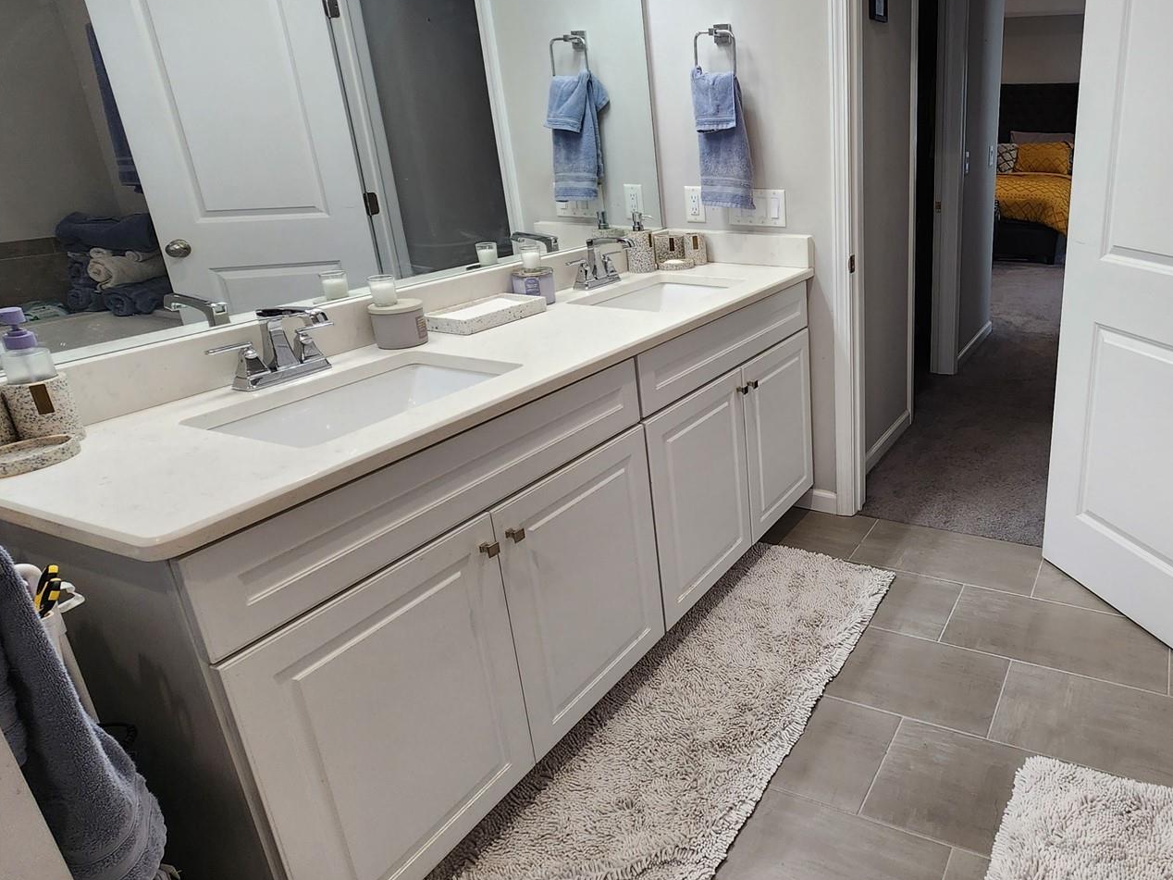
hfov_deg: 73.6
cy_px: 371
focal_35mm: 21
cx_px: 874
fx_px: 712
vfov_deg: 63.1
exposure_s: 1/60
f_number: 2.2
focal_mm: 2.2
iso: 100
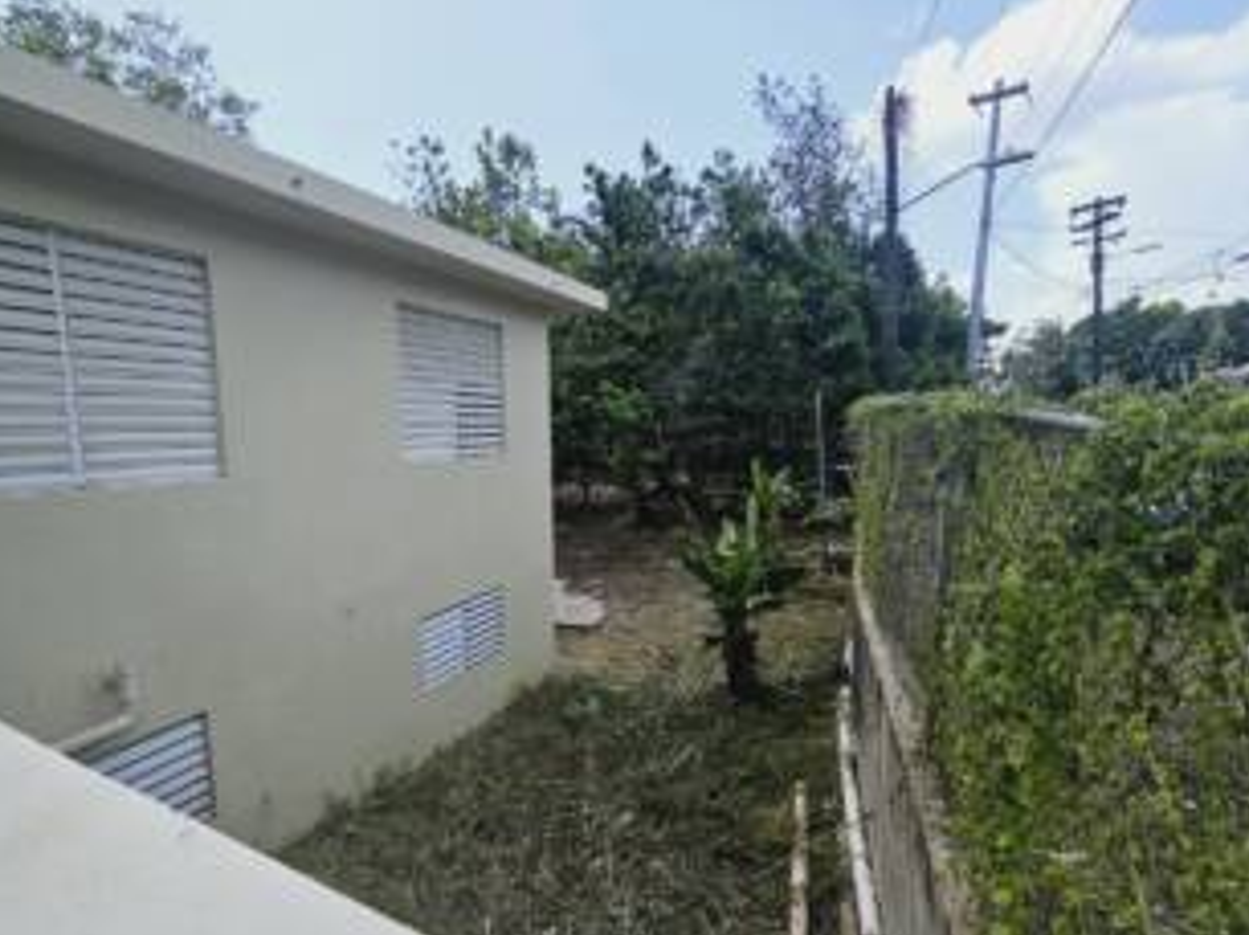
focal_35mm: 17
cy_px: 535
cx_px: 510
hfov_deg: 90.1
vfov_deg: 74.2
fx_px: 613
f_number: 2.2
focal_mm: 2.2
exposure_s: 1/2128
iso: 50
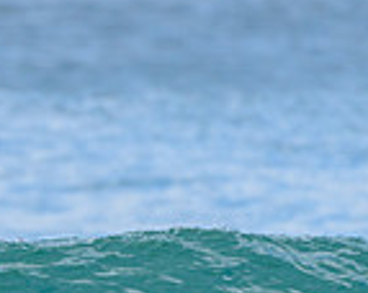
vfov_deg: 0.7
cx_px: -163
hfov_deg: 0.8
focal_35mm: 2341
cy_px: 390
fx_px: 25462
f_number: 5.6
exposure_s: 1/2000
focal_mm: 500
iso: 400
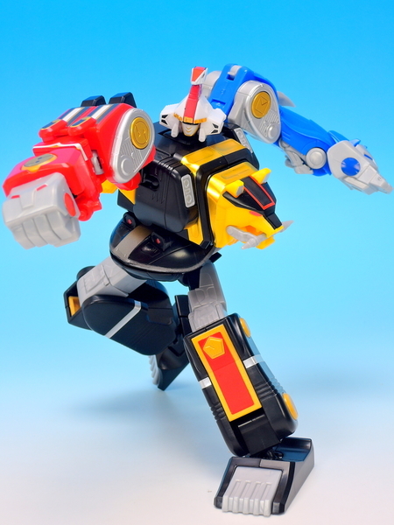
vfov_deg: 29.0
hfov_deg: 21.9
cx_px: 197
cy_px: 262
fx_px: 1017
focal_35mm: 67
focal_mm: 14.3
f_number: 5.6
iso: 80
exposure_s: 1/1.6
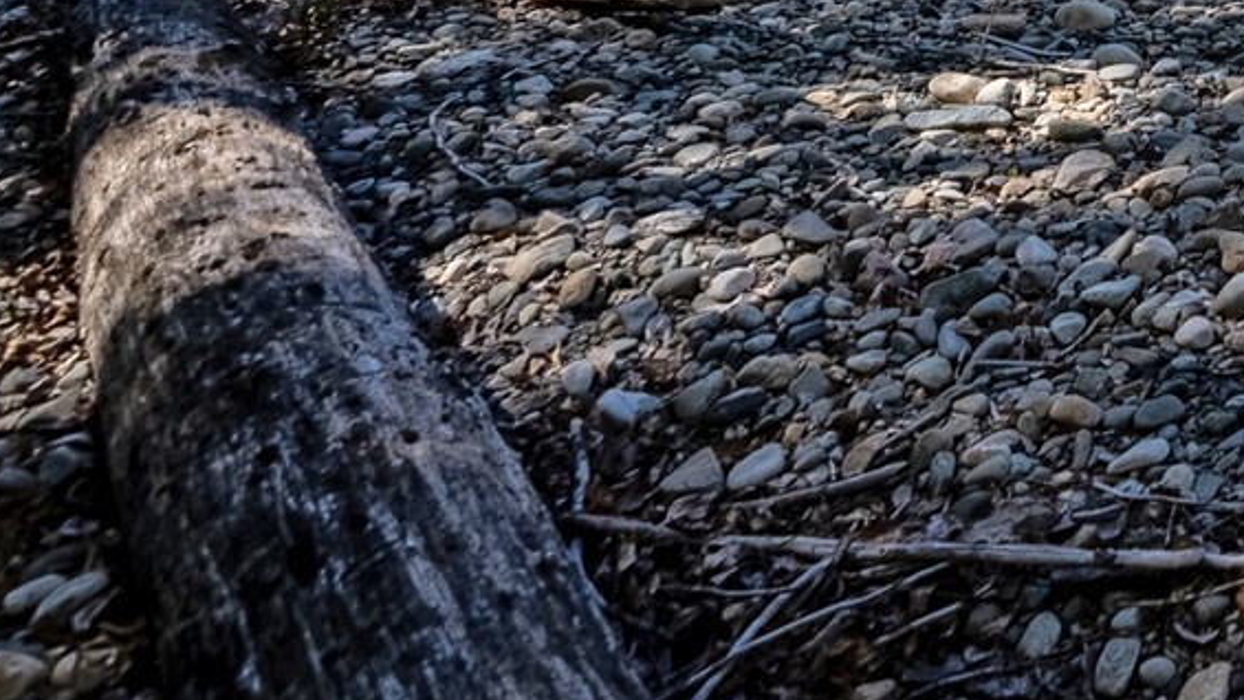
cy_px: -471
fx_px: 1452
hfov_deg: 32.2
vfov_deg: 20.9
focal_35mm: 44
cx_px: 1694
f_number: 9
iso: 100
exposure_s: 1/2500
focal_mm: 14
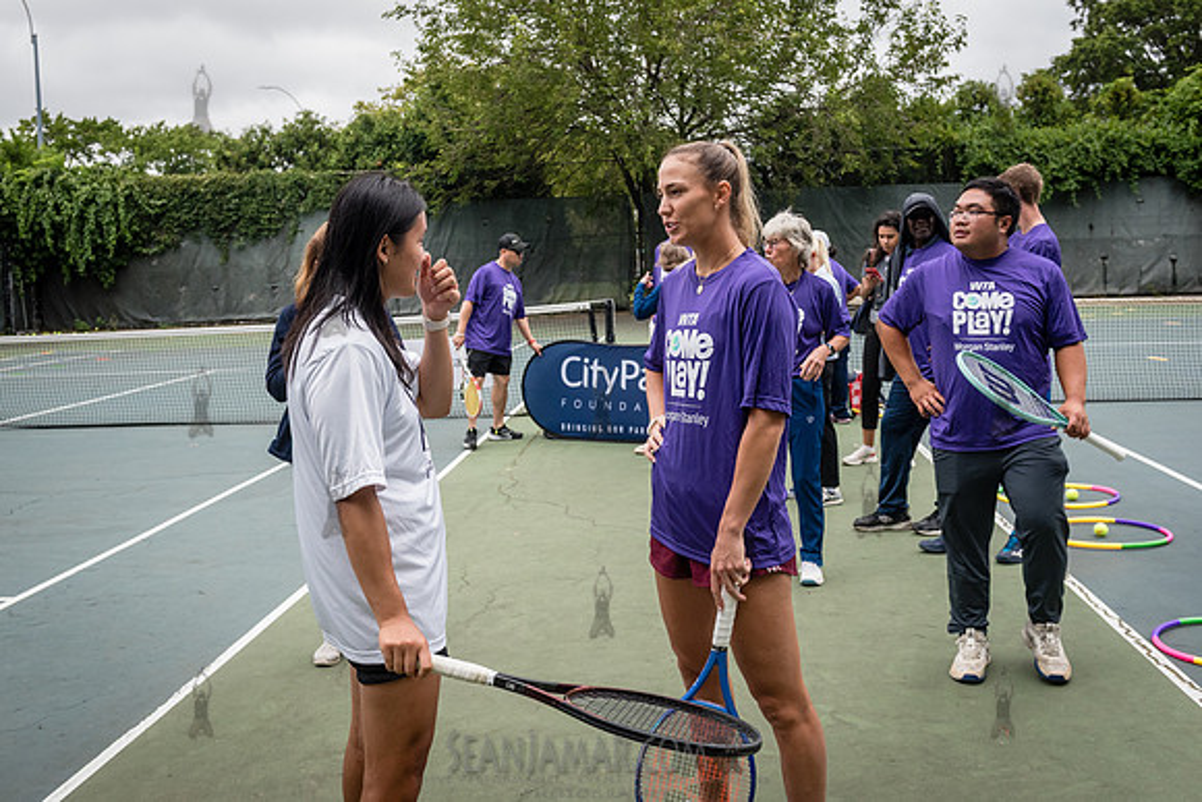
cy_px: 350
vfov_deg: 34.8
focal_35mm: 38
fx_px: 1280
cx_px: 576
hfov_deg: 50.3
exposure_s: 1/1250
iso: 1000
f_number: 5
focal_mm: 34
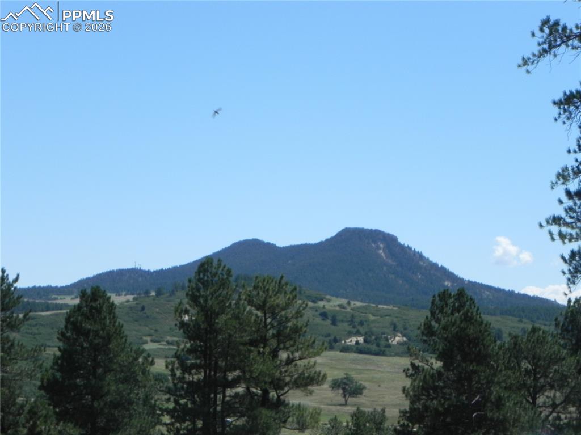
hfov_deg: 16.8
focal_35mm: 117
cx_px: 290
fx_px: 1963
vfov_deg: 12.7
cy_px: 218
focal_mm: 20.8
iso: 160
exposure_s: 1/382
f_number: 7.1
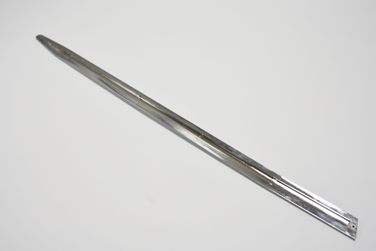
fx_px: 454
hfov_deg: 45.0
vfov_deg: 30.9
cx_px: 188
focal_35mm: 44
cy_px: 126
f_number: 2.8
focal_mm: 29
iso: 320
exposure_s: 1/100
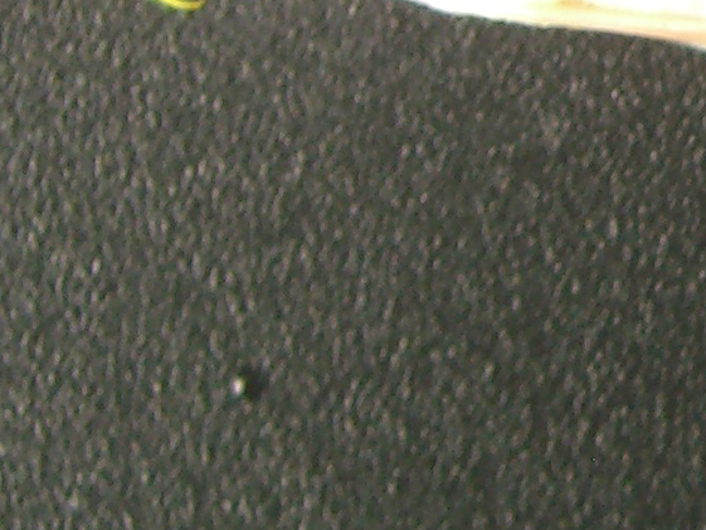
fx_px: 4243
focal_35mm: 208
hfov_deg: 9.2
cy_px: -200
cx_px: 1179
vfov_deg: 7.1
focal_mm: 7.9
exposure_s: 1/10
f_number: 2.8
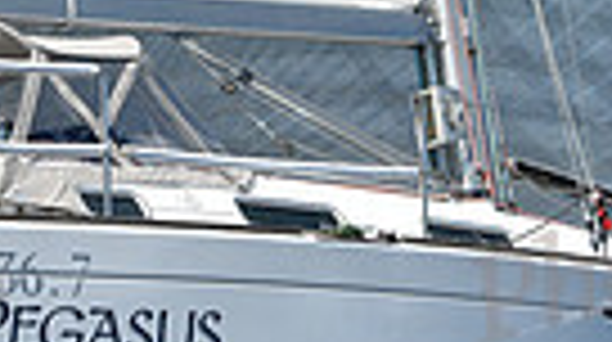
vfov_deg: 3.3
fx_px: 5946
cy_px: 56
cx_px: 243
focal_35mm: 367
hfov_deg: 5.9
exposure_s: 1/1600
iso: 250
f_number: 8
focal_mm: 82
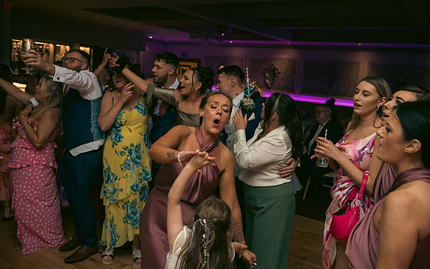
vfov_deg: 38.3
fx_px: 387
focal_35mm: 33
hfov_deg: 58.1
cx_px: 214
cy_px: 127
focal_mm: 32
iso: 800
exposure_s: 1/160
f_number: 3.5
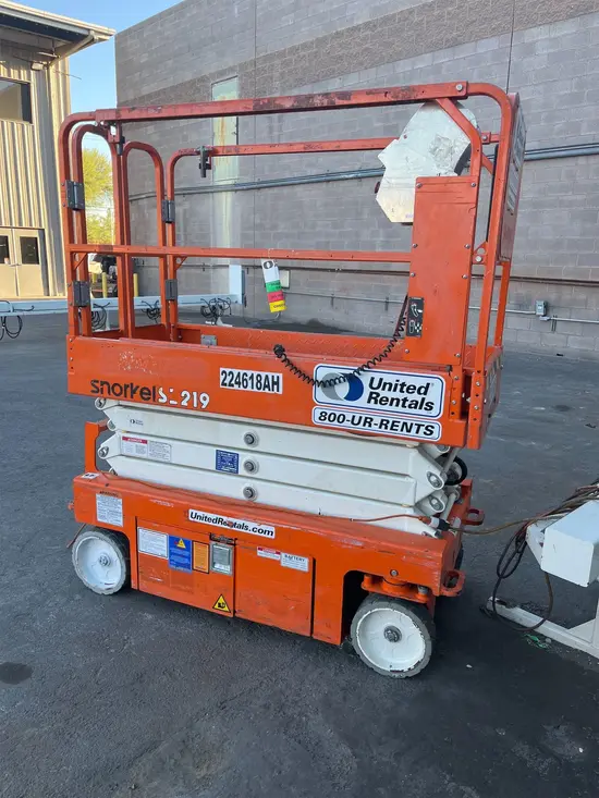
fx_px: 600
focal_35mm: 26
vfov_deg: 67.3
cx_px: 300
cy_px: 399
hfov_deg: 53.1
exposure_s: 1/219
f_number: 1.6
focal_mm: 5.1
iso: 40
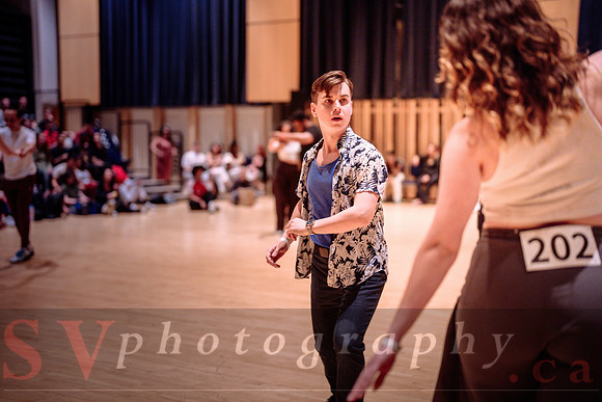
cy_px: 201
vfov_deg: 27.0
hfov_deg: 39.6
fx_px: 836
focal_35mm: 50
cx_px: 301
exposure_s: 1/200
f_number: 1.4
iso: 1600
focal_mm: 50
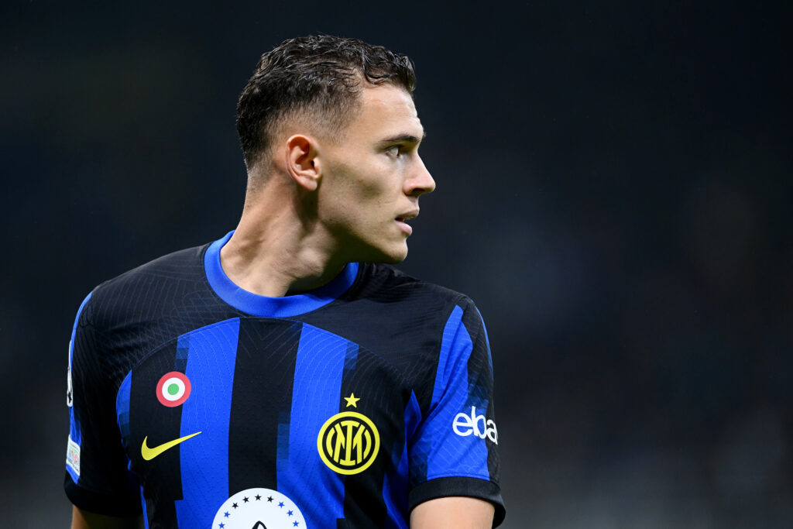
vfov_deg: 3.4
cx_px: 396
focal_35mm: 400
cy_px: 264
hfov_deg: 5.2
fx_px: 8812
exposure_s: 1/1250
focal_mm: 400
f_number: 3.5
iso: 3200
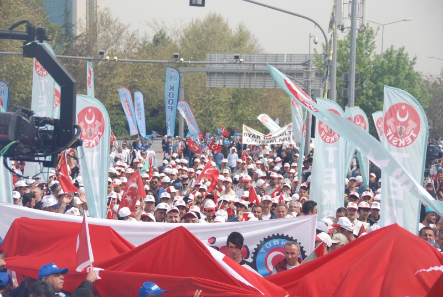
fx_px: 1202
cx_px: 222
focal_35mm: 98
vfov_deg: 14.1
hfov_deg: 20.9
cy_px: 148
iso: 140
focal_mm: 65
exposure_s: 1/500
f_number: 5.6
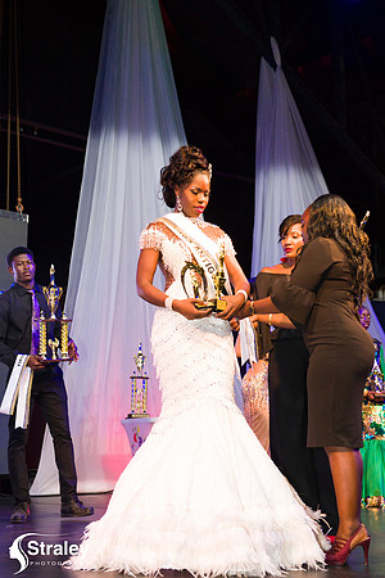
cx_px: 192
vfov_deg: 35.6
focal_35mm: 56
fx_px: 898
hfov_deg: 24.2
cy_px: 289
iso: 4000
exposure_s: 1/160
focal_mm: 56
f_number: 5
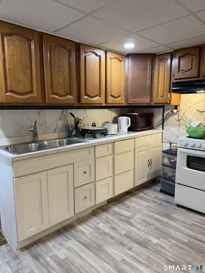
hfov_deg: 56.8
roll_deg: +0.2
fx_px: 190
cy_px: 136
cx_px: 102
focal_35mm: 24
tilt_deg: -7.2
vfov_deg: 71.6
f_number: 1.78
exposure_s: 1/60
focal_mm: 6.76
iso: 160
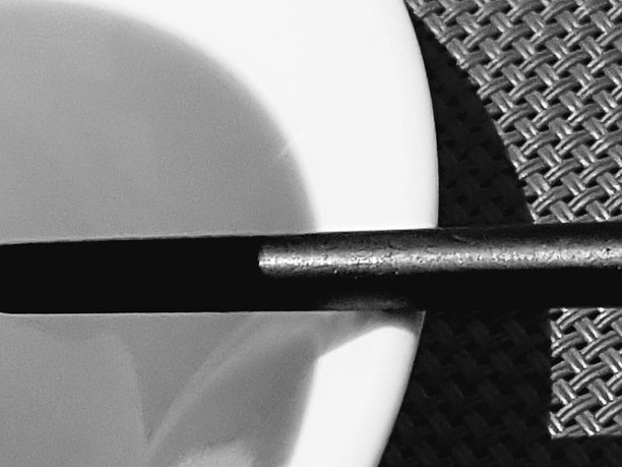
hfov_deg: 28.3
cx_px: 433
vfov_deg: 21.4
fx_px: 1222
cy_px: 363
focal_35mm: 68
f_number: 1.7
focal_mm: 4.2
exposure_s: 1/40
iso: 160
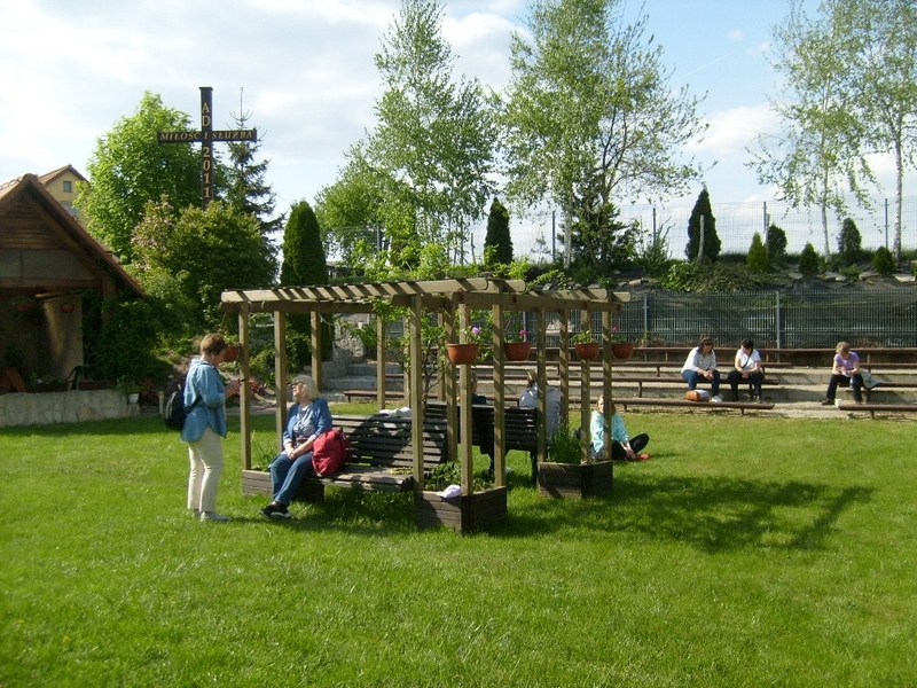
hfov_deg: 52.6
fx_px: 927
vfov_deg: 40.7
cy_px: 344
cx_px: 458
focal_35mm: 35
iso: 80
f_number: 7.1
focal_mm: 5.8
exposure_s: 1/180
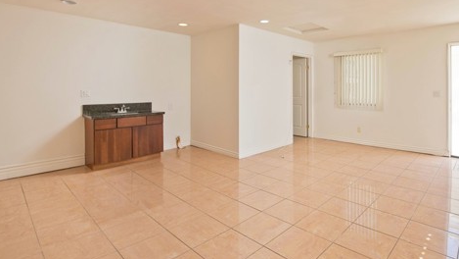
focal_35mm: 20
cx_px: 271
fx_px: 243
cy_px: 88
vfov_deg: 54.8
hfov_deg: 85.7
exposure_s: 1/200
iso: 400
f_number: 7.1
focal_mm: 14
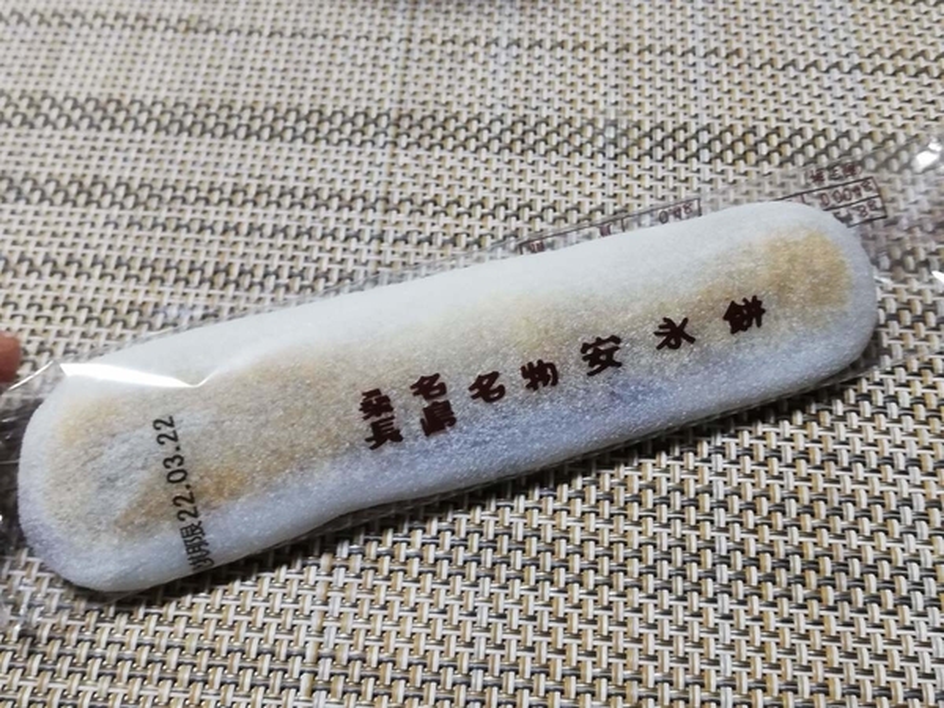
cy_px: 354
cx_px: 472
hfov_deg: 45.8
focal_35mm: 41
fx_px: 1118
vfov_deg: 35.1
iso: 160
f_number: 2.2
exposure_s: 1/30
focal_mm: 3.81
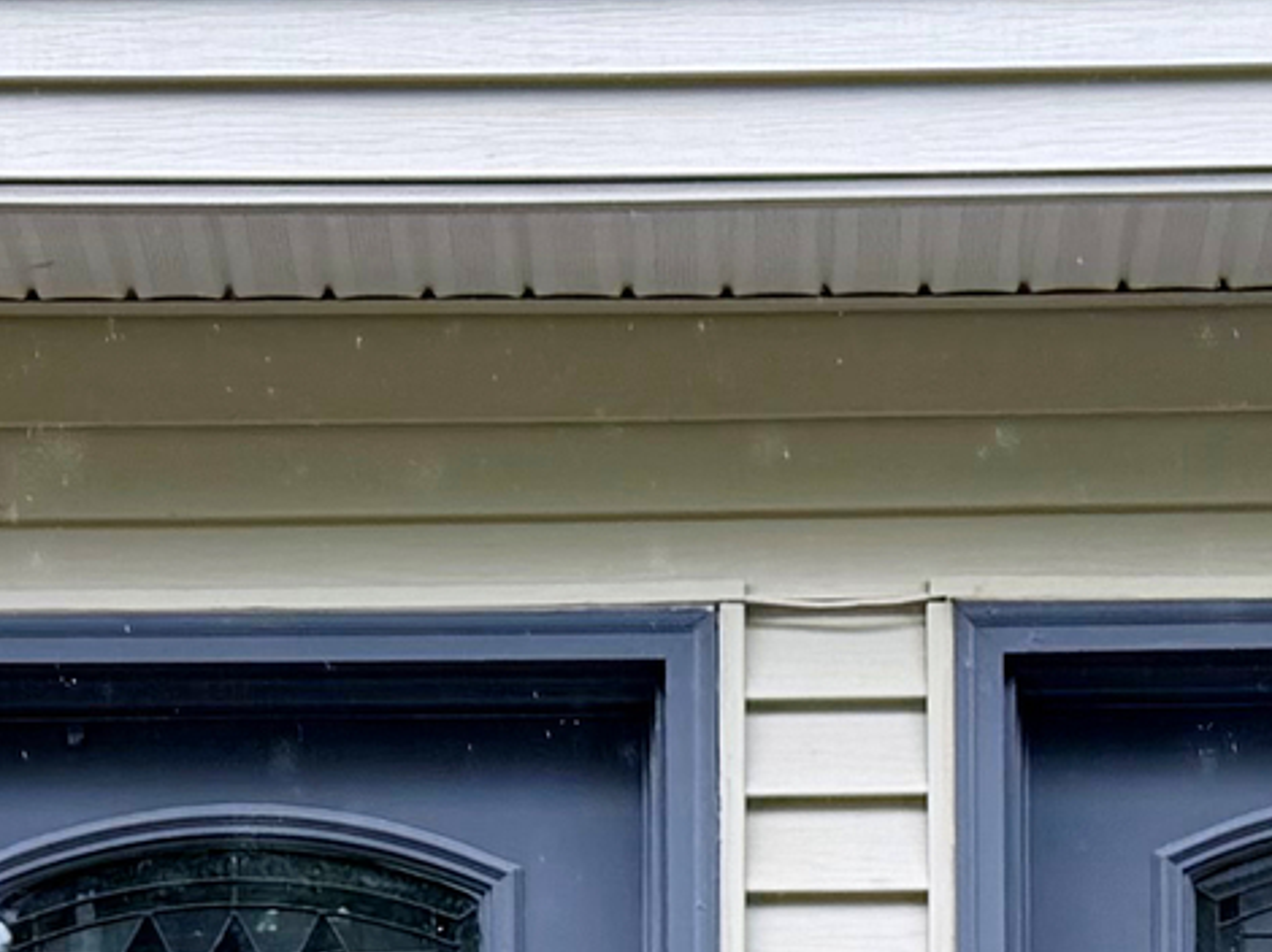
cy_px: 1977
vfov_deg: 8.9
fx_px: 5766
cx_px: 682
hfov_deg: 12.6
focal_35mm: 157
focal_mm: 6.8
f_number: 1.8
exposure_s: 1/677
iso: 80
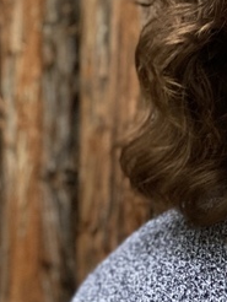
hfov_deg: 7.5
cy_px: 174
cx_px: 270
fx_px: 1720
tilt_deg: -1.9
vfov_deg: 10.0
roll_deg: -0.9
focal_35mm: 197
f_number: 2
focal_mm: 6
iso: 400
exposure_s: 1/32
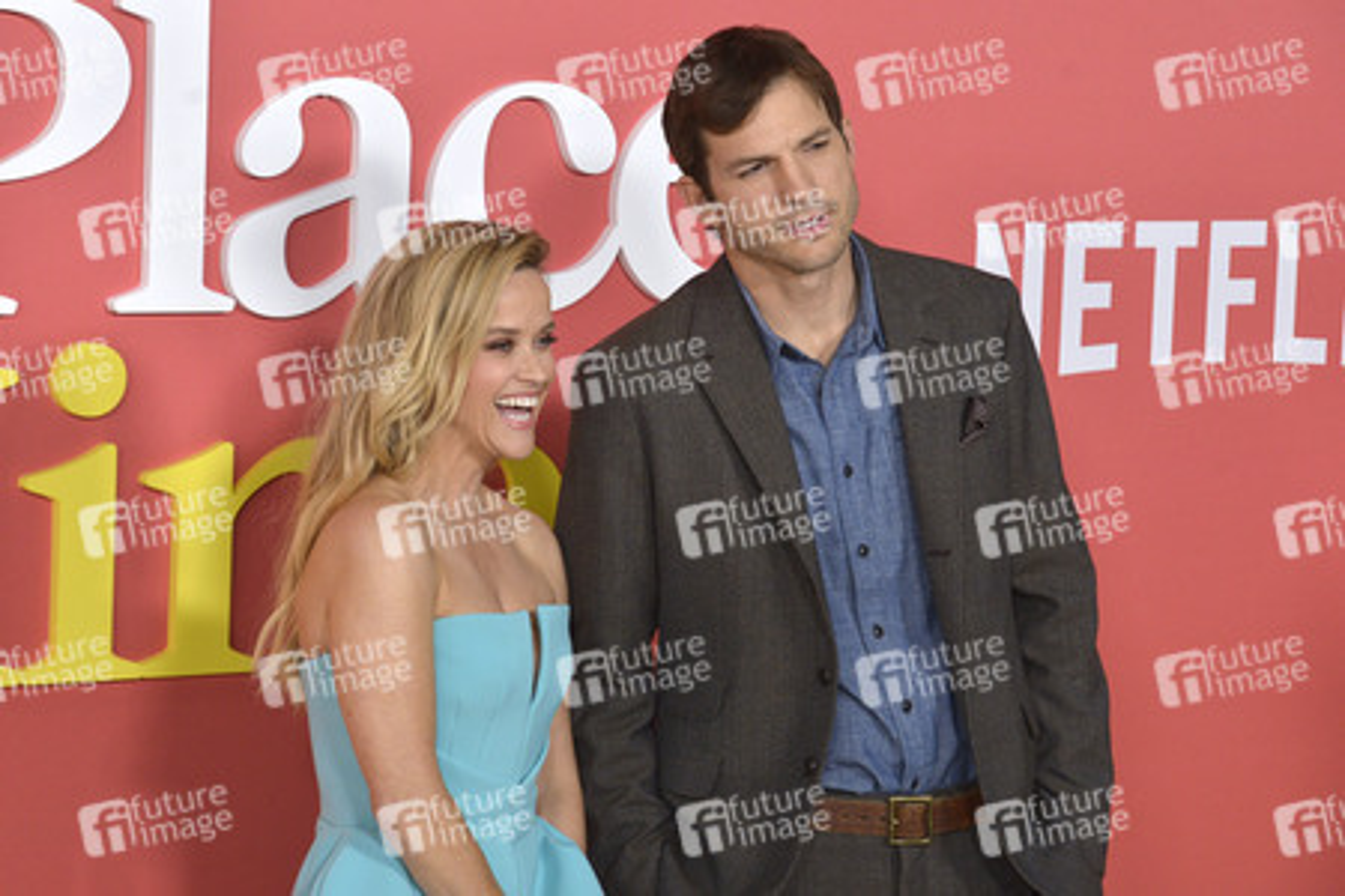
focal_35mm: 116
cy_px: 448
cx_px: 672
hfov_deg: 17.6
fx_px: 4334
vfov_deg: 11.8
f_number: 6.3
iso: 1600
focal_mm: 116
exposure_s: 1/320
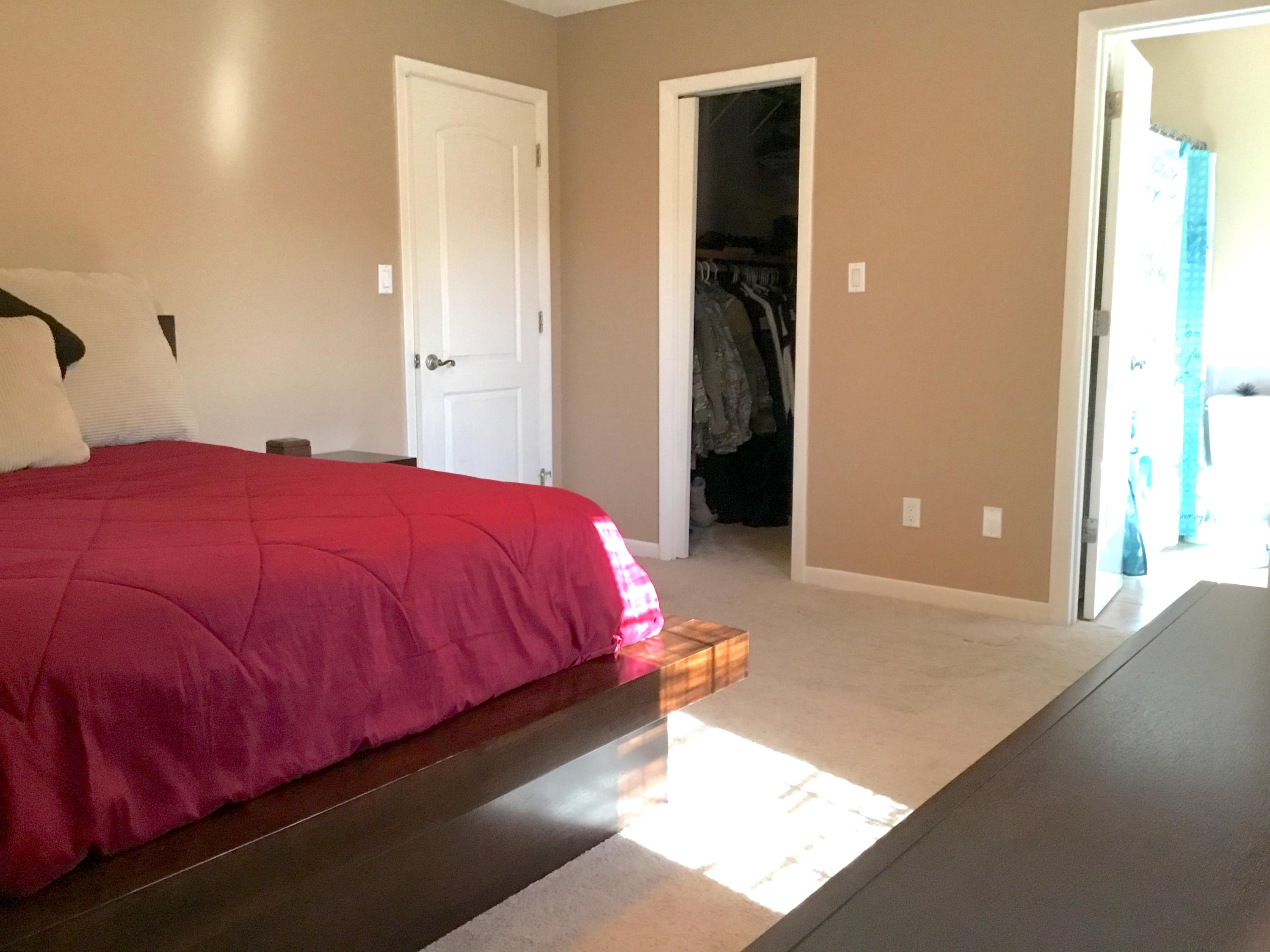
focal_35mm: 31
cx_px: 635
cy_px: 476
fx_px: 1137
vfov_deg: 45.4
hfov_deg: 58.4
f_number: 2.4
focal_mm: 3.3
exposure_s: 1/30
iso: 125
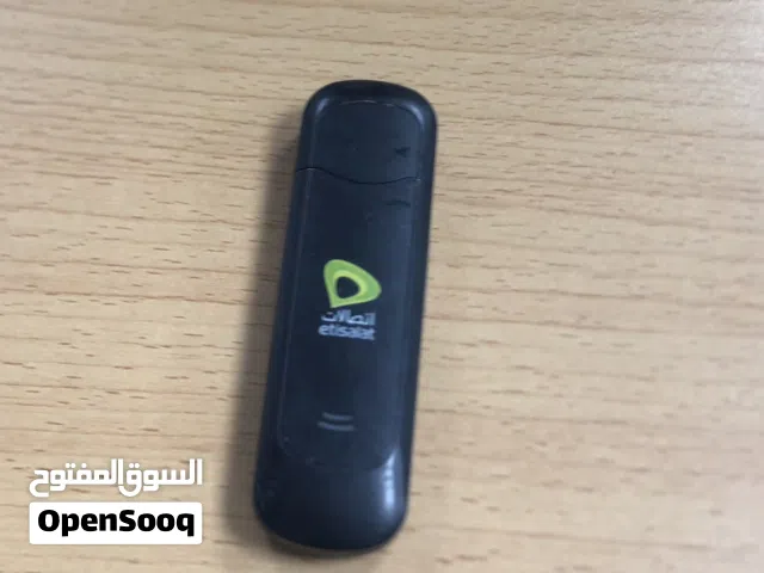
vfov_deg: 49.7
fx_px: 618
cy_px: 286
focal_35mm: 28
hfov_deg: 63.4
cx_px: 382
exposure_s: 1/20
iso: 32
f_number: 1.8
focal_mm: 3.99
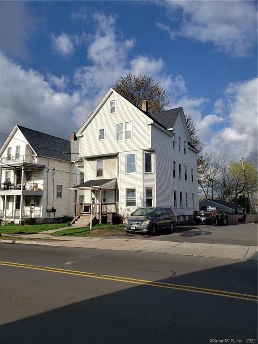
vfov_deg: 67.3
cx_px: 129
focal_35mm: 26
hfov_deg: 53.1
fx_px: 258
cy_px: 172
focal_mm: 4.3
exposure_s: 1/1671
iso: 50
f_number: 2.4
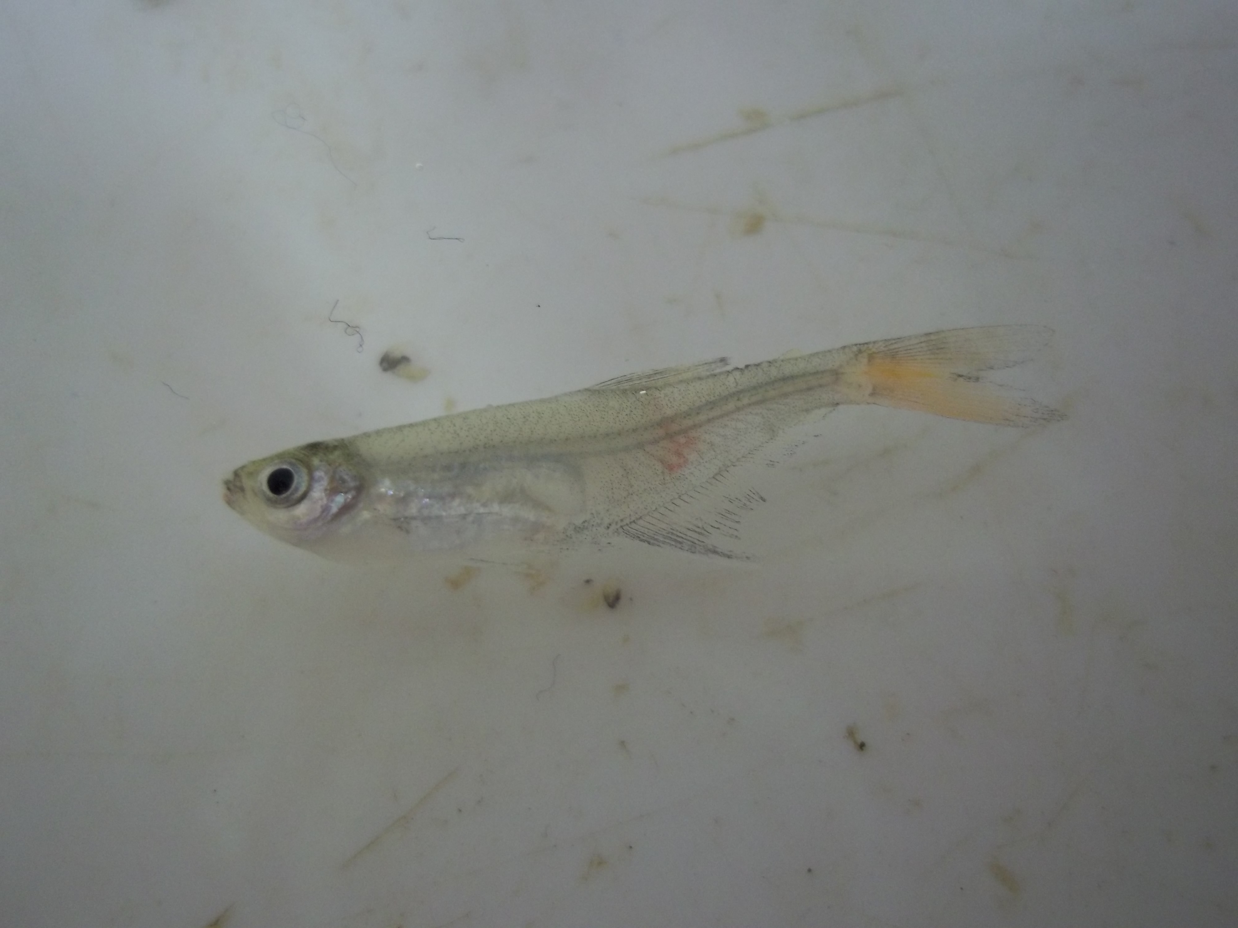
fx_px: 1287
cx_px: 619
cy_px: 464
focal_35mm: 36
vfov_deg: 39.7
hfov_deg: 51.4
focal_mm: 6.5
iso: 160
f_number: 3.1
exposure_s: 1/10
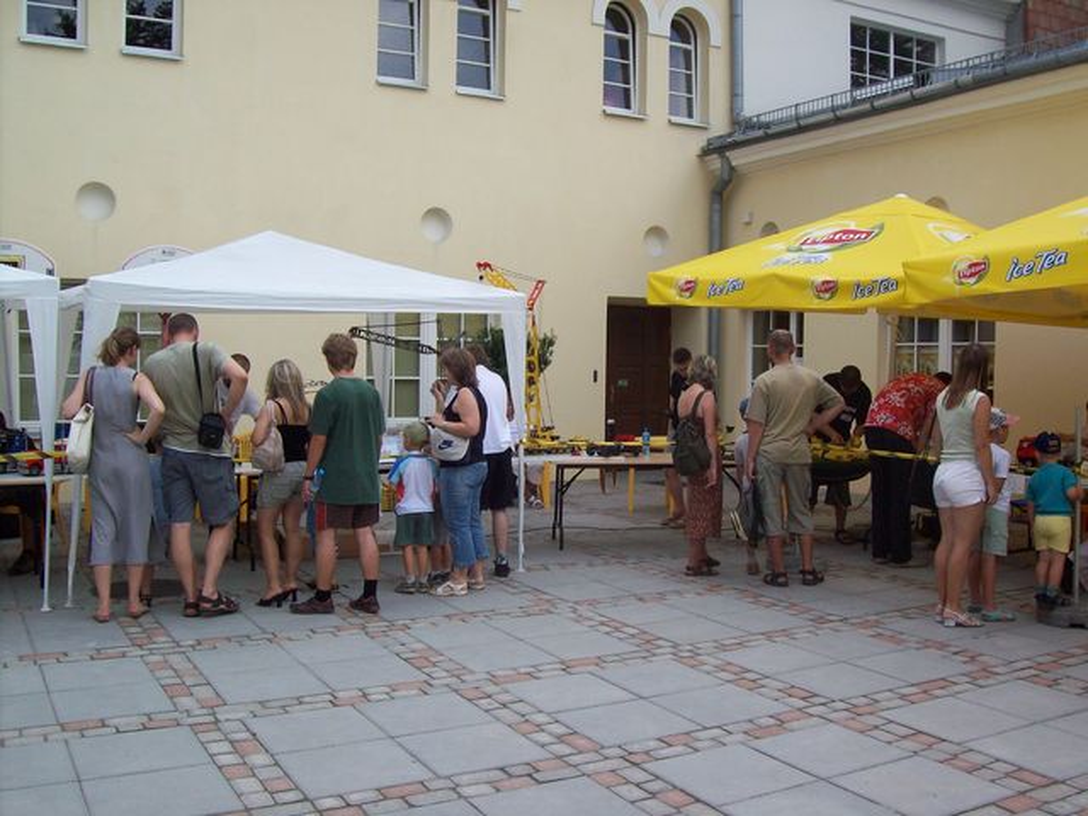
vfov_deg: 39.7
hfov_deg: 51.4
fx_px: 1131
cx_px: 544
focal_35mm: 36
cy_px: 408
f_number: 4.8
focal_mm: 6
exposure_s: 1/280
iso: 80
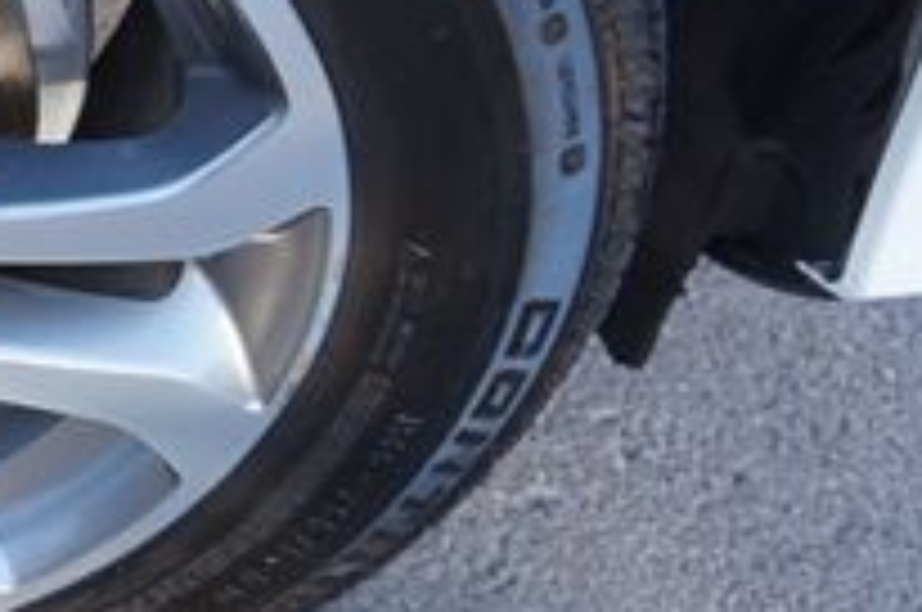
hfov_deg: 22.0
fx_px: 1918
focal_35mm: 75
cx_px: -495
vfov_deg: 17.6
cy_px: -40
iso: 125
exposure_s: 1/60
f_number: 4
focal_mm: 16
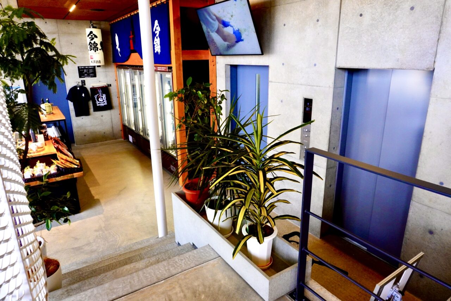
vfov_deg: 53.2
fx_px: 301
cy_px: 150
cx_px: 226
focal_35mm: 24
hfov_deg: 73.7
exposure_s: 1/100
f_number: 5.6
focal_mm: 16
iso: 800
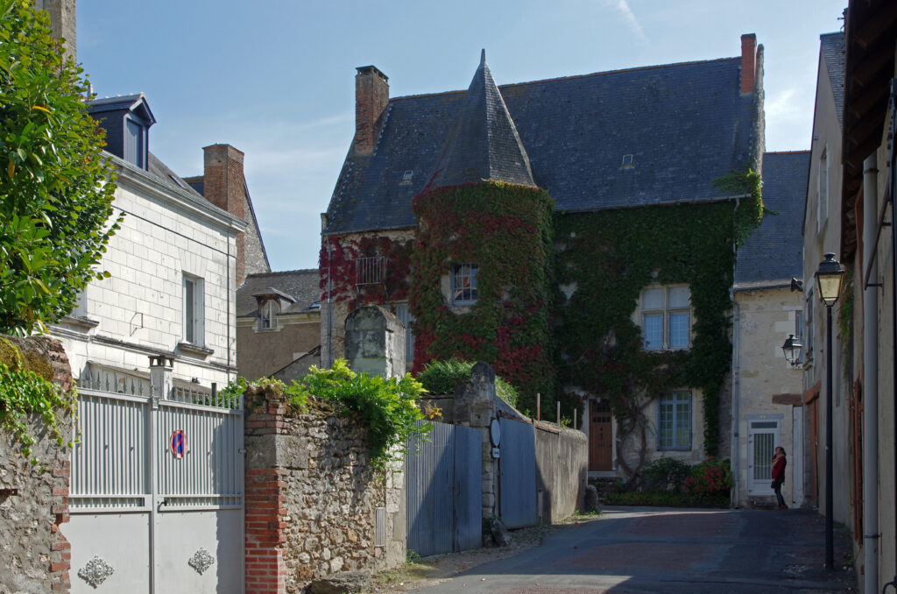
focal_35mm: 42
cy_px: 297
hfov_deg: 46.3
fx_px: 1049
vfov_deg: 31.6
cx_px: 448
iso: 200
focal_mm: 28.13
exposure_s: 1/125
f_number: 11
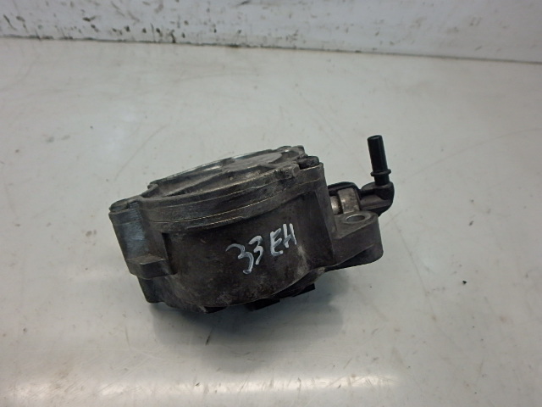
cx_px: 271
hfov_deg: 79.0
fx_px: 329
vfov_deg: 63.4
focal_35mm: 21
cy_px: 204
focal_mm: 3.7
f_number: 3.5
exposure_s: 1/80
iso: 200
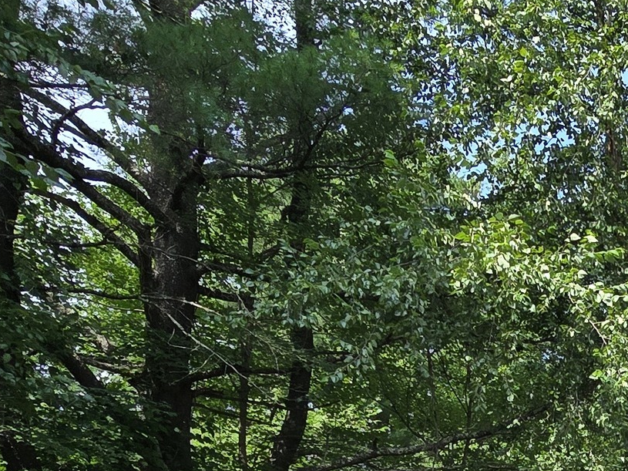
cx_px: 704
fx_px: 889
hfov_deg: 33.5
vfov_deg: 24.9
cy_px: 645
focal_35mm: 49
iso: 50
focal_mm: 2.2
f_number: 2.2
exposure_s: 1/986
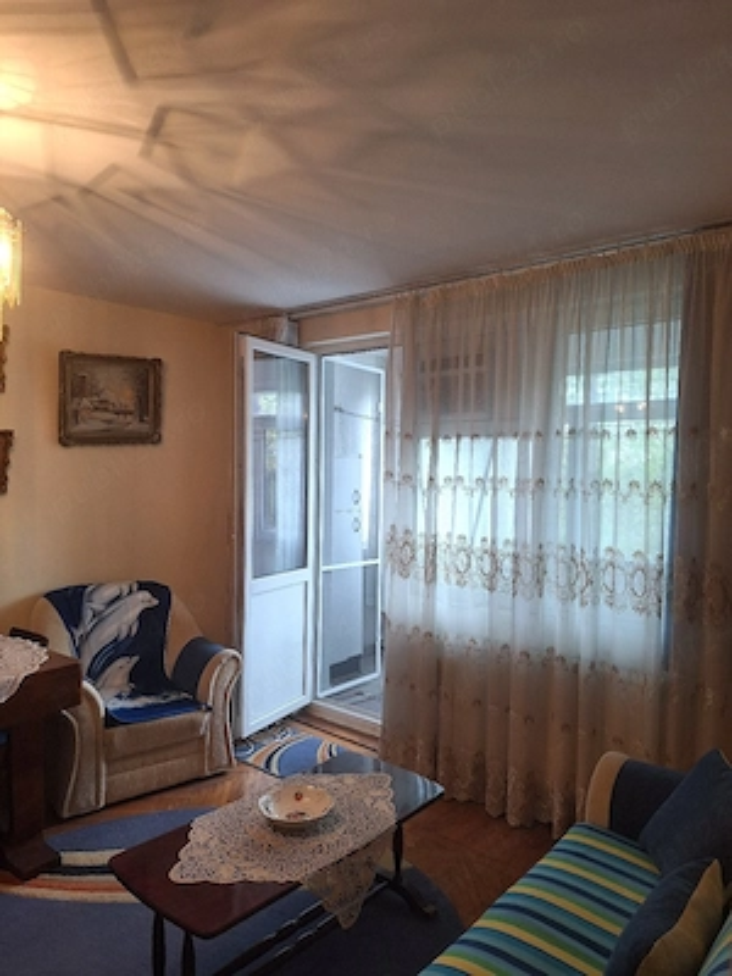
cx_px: 366
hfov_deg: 58.9
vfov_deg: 73.9
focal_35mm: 23
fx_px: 648
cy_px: 488
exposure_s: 1/50
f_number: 1.8
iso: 100
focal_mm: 5.54
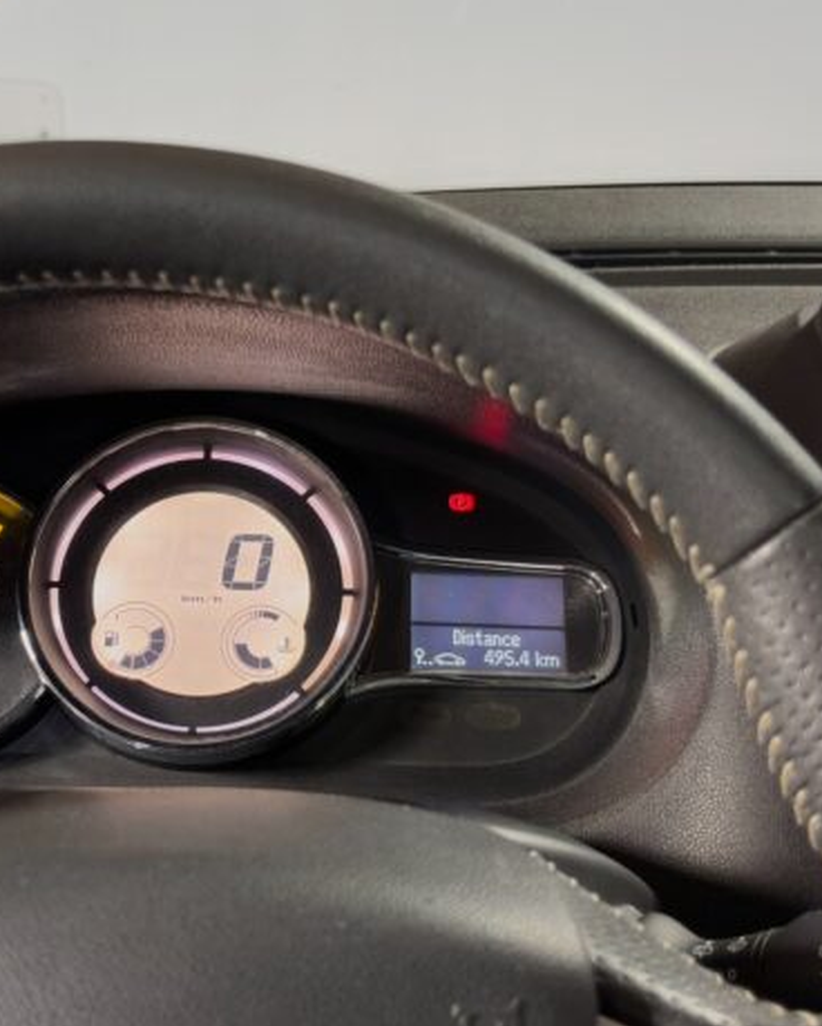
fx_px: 1640
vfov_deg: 34.7
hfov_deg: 27.8
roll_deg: +0.2
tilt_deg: -17.2
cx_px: 212
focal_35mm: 54
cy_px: 509
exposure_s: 1/51
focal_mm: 5.96
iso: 160
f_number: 1.6
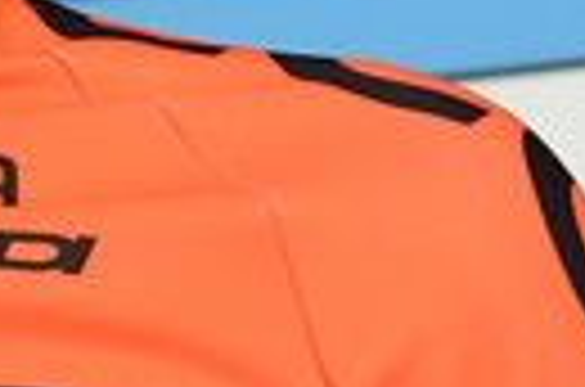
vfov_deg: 0.9
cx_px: -36
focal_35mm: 1501
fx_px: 24332
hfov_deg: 1.4
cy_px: 344
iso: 200
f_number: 11
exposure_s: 1/250
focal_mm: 190
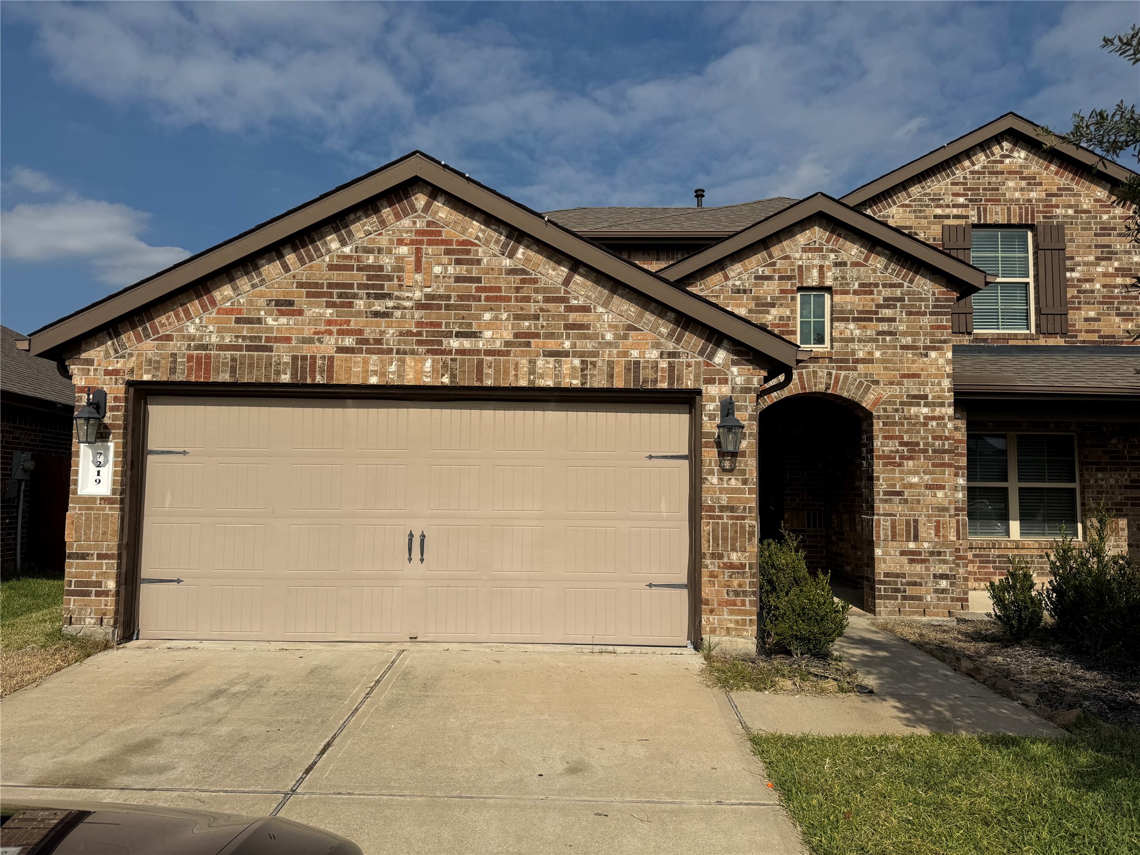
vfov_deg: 56.8
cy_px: 428
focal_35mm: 24
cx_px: 570
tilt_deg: +4.4
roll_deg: -1.3
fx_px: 790
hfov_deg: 71.6
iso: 80
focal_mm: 6.76
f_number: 1.78
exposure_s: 1/10417
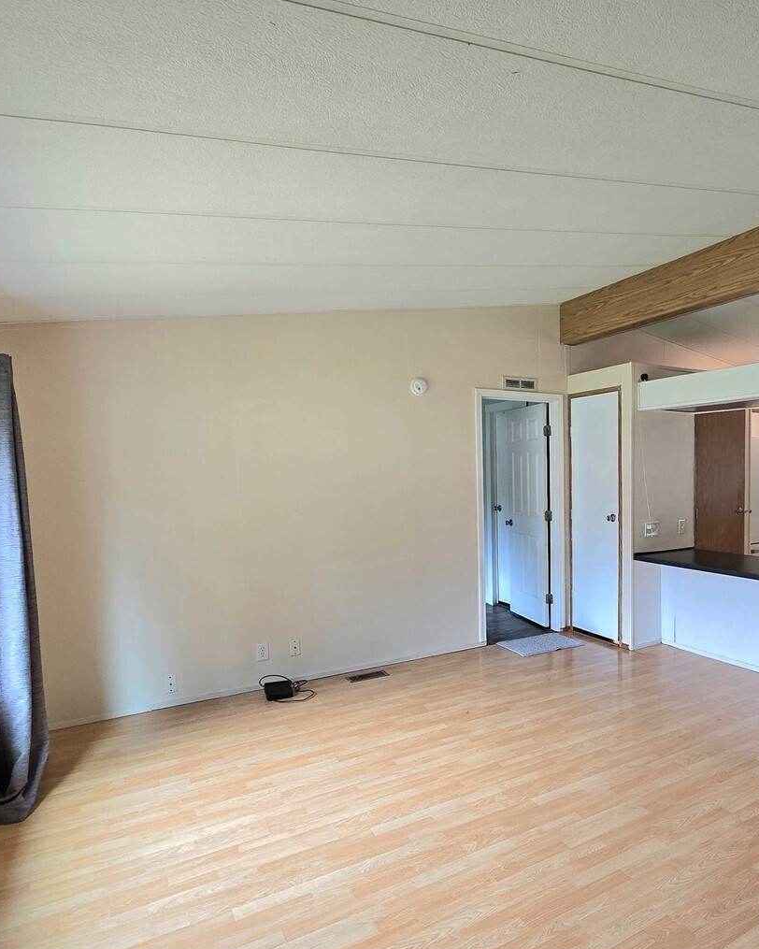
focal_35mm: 20
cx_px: 512
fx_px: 562
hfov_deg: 66.1
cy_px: 501
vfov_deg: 80.3
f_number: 2.2
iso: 80
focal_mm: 2.2
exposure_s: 1/60.2
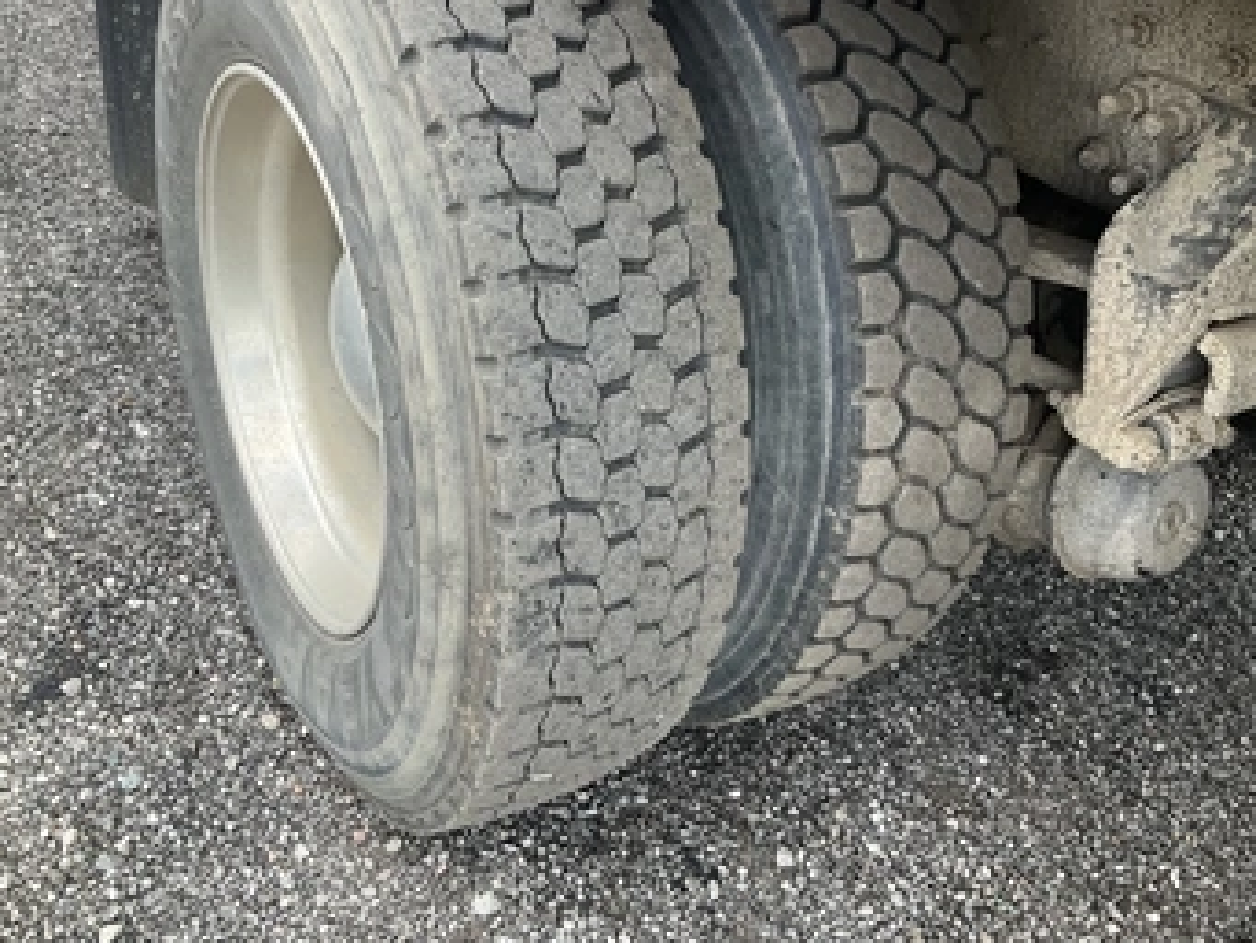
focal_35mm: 34
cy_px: 405
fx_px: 1234
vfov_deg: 41.7
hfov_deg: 53.9
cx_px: 611
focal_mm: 3
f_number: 1.8
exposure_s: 1/183
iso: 20
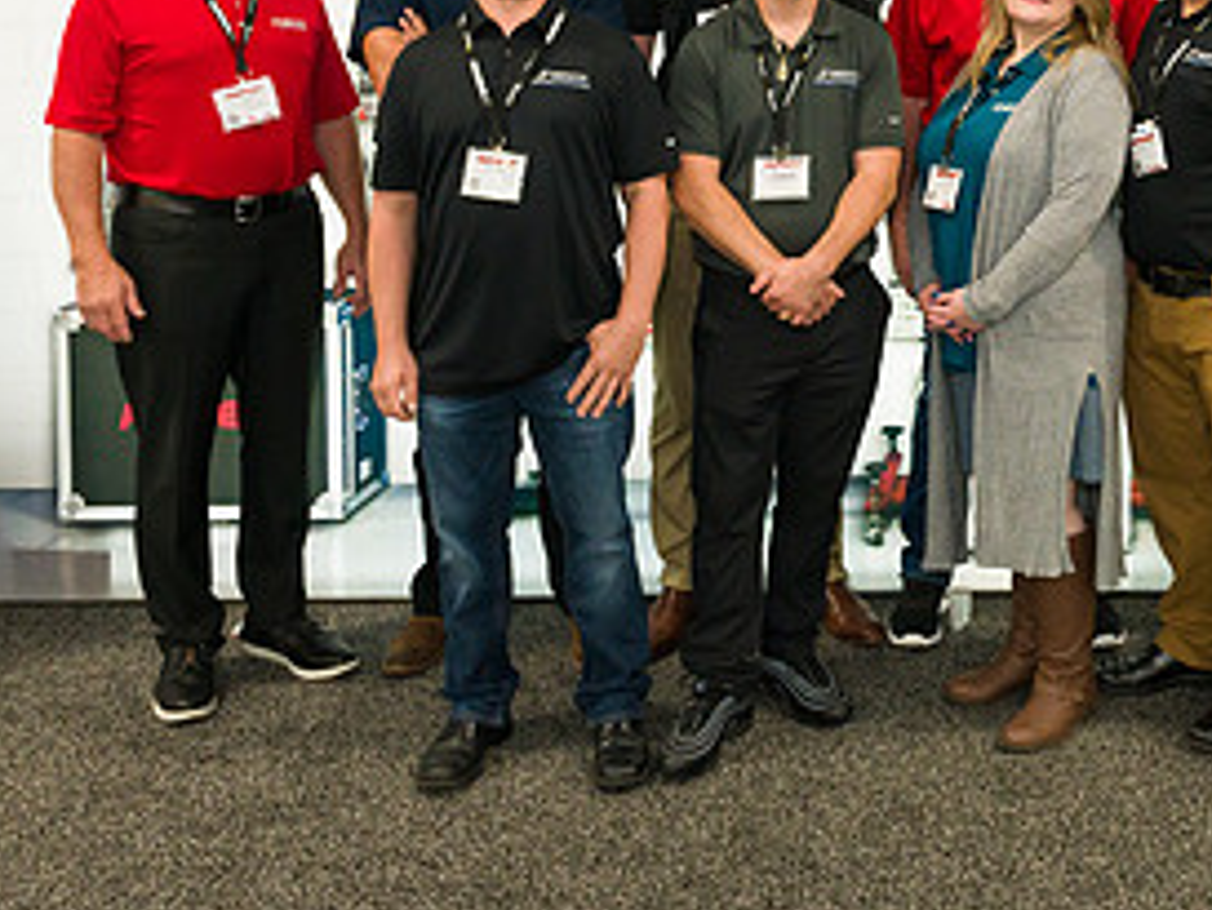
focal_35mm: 49
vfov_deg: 28.5
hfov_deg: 37.1
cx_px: 1021
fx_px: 1716
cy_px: 75
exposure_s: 1/125
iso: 1600
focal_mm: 24
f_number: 5.6
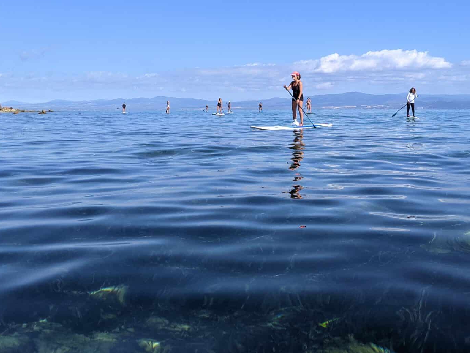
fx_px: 543
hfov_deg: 46.7
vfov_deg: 35.6
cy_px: 115
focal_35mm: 40
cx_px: 268
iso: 74
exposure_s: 1/3906
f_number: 1.8
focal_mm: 4.44
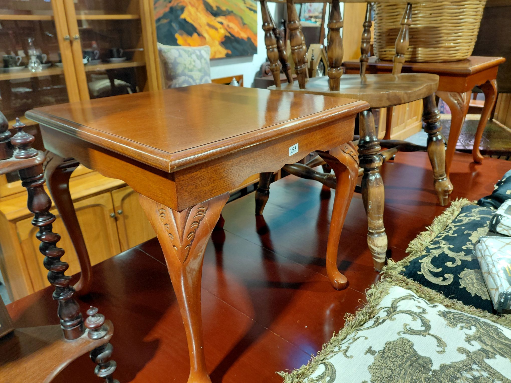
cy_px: 192
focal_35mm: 25
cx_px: 256
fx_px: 369
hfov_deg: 69.4
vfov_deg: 54.9
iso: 250
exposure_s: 1/50.1
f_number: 1.8
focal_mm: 4.69
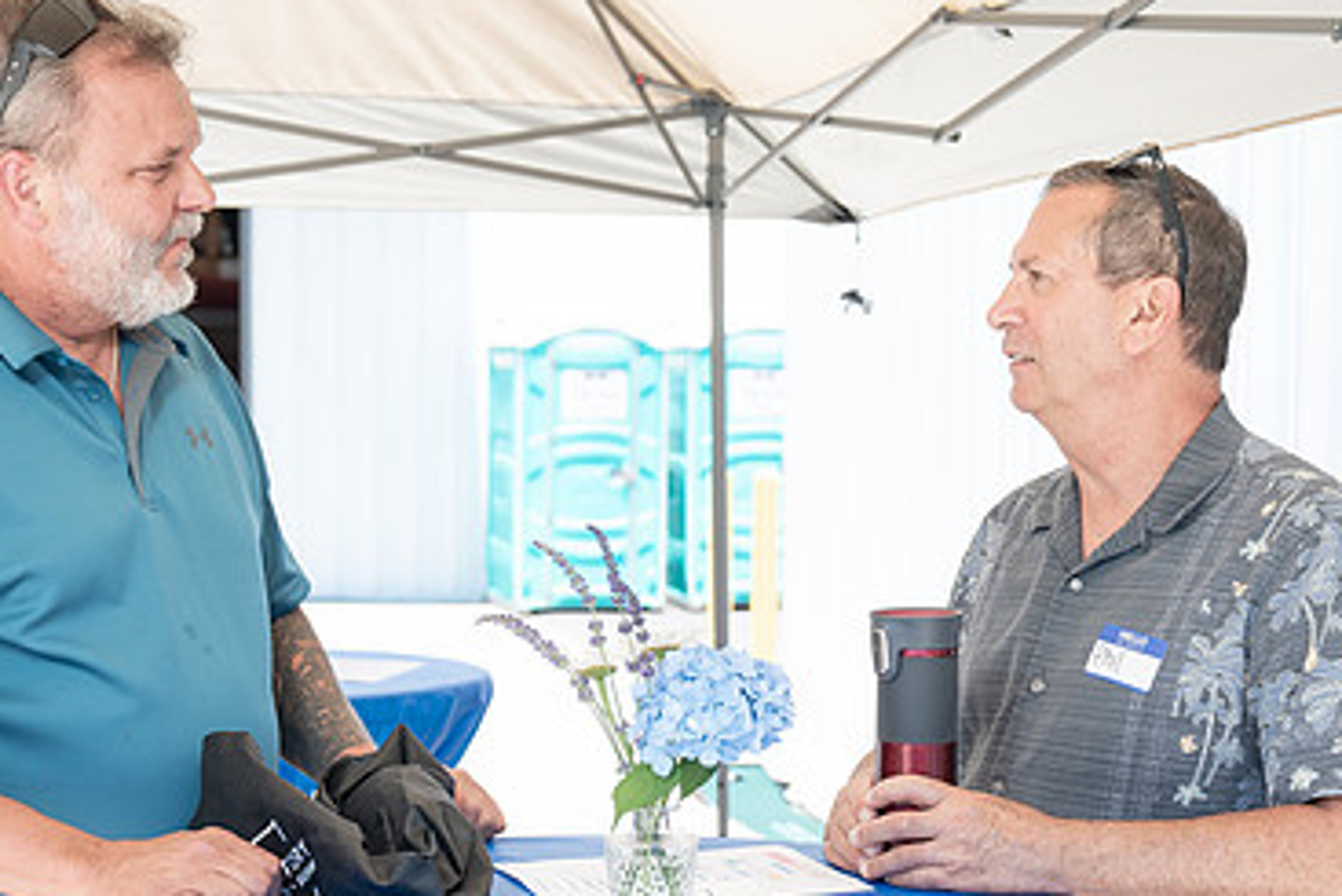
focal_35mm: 65
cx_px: 702
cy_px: 511
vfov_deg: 20.9
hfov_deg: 30.9
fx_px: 2424
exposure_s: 1/200
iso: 100
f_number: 4
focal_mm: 38
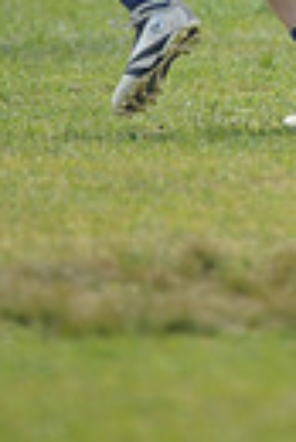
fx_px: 19741
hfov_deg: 0.9
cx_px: 408
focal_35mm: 1605
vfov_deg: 1.3
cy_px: -299
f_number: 4
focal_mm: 360
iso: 640
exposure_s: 1/2000
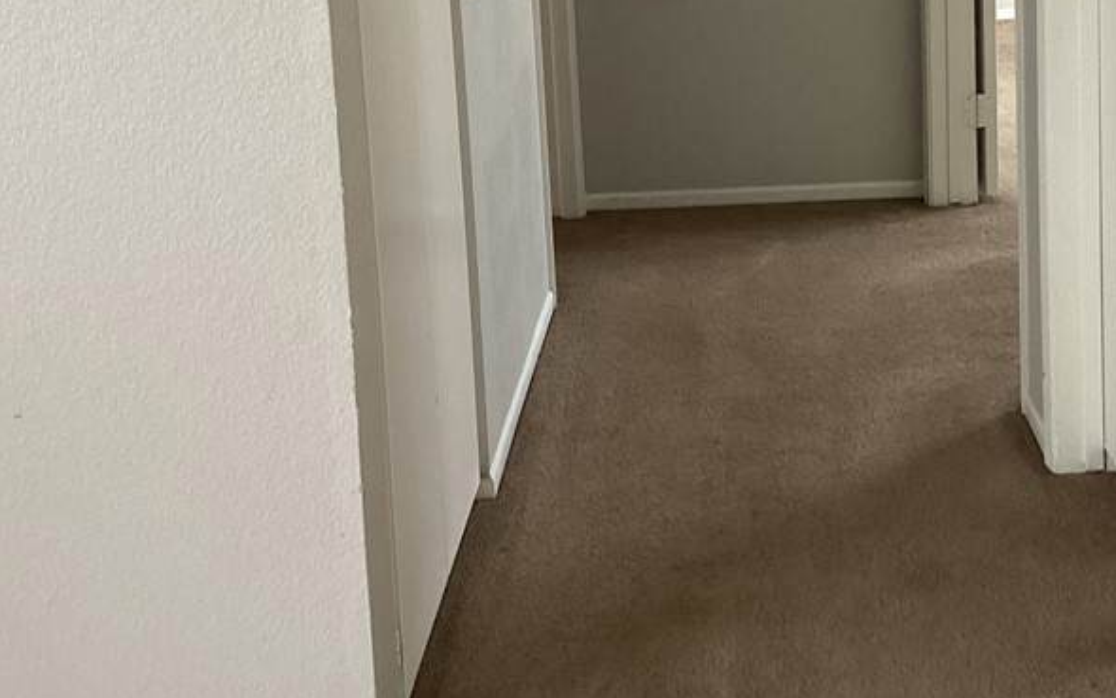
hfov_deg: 35.2
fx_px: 1734
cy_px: 40
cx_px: 783
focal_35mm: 57
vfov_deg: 22.1
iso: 250
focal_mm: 3.3
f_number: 2.4
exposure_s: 1/60
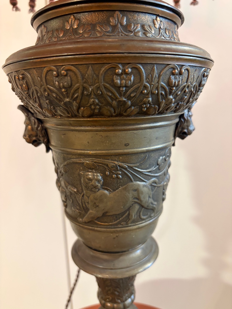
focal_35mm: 26
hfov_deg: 53.1
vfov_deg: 67.3
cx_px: 116
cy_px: 154
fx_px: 232
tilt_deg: -12.5
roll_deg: +1.7
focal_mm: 5.96
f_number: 1.6
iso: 320
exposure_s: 1/50
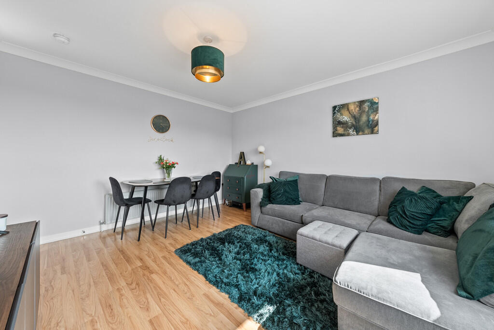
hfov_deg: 112.6
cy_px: 165
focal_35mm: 12
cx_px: 247
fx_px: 165
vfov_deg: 90.1
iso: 640
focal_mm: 12
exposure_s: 1/13
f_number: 6.3
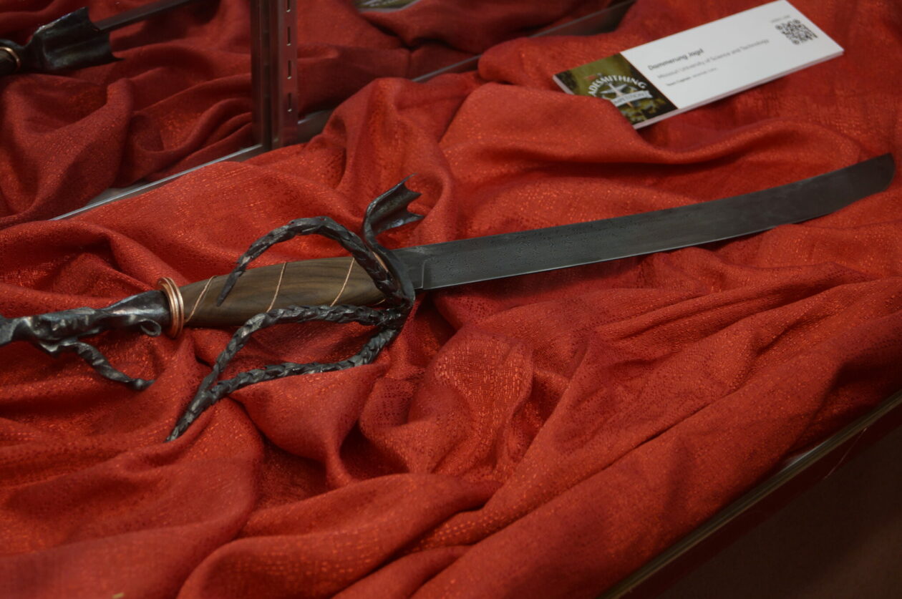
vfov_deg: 20.1
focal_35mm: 68
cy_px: 300
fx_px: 1689
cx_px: 451
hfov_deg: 29.9
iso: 250
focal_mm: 45
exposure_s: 1/80
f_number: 5.6
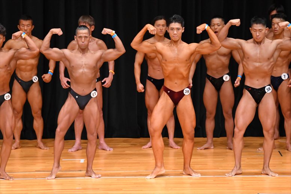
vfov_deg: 5.4
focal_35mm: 255
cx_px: 146
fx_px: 2060
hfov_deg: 8.1
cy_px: 97
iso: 5000
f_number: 5.6
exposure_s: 1/400
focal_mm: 170
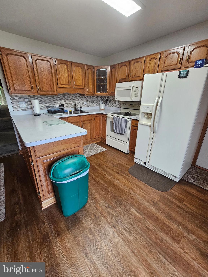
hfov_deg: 89.9
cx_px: 104
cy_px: 138
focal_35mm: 13
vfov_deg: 106.2
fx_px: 104
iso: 200
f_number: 2.2
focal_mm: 2.2
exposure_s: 1/60
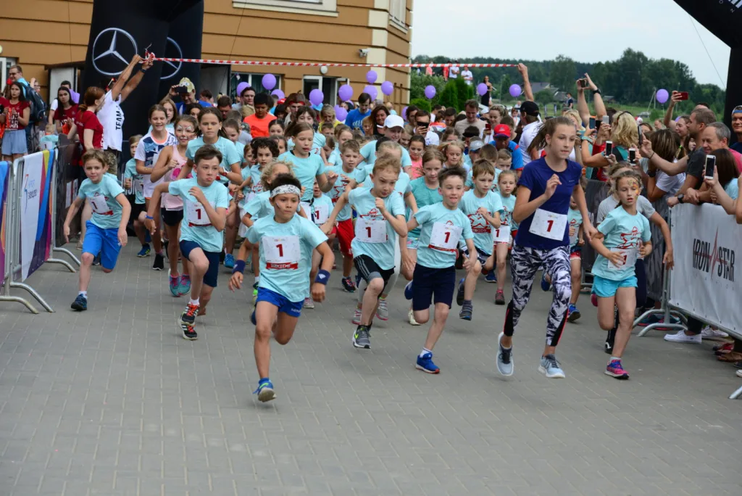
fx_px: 1444
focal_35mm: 70
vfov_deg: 19.5
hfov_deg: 28.8
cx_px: 371
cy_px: 248
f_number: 6.3
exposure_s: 1/500
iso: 500
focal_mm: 70
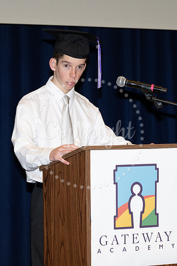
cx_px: 137
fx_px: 1500
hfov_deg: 6.7
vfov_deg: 10.1
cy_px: 116
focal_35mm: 203
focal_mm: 120
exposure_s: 1/80
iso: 640
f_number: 5.6
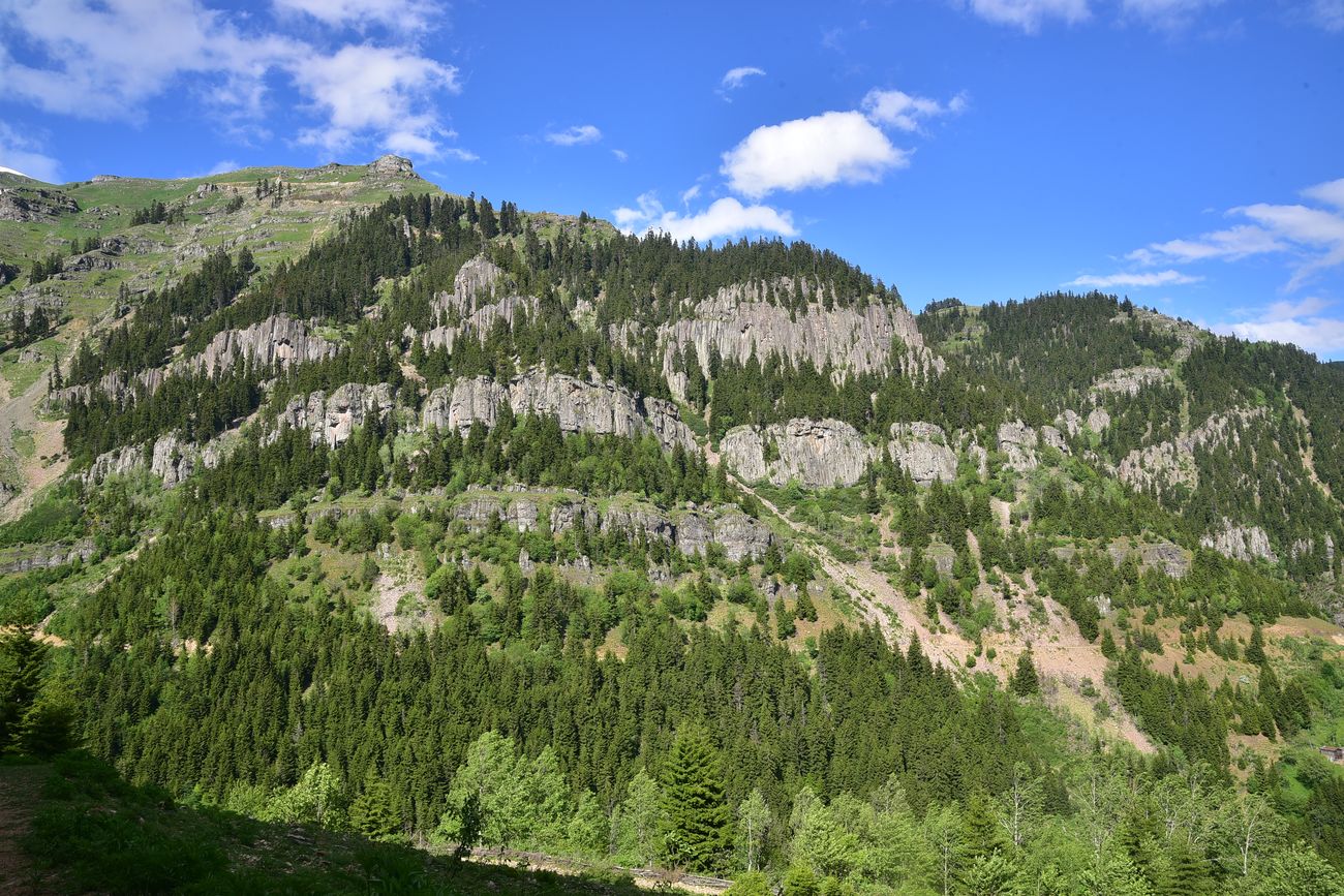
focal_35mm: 50
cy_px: 448
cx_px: 672
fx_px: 1867
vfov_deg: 27.0
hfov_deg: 39.6
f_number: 13
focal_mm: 50
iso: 200
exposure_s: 1/125
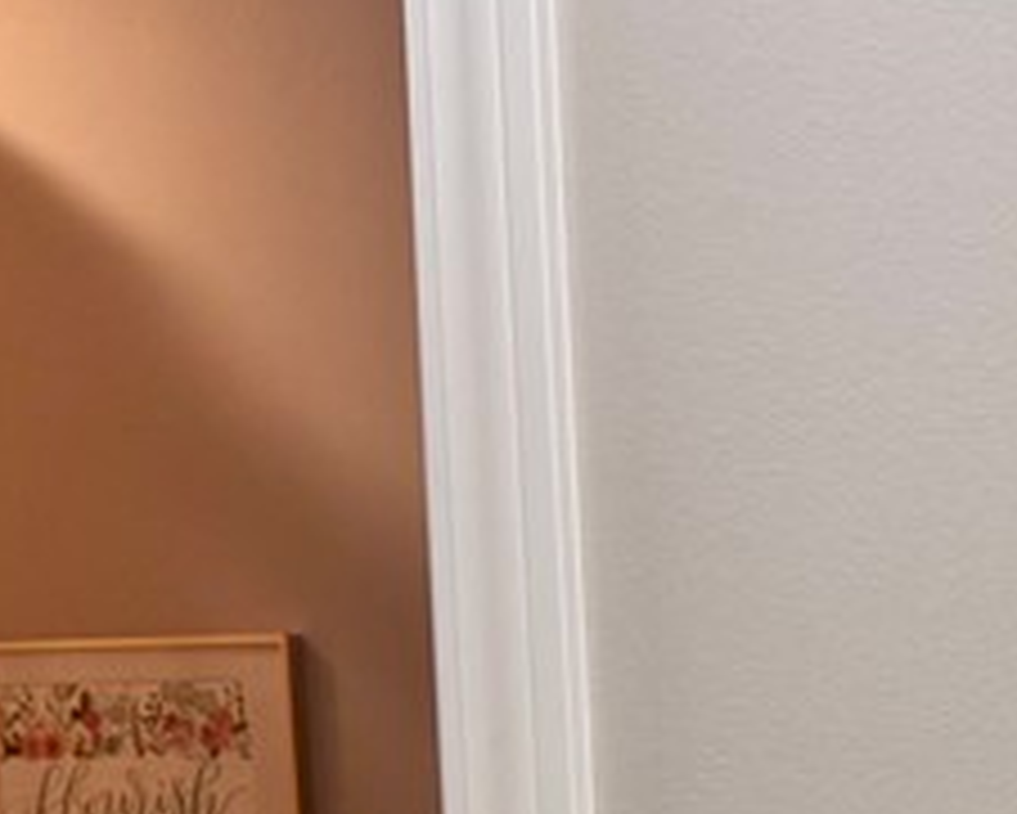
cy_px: 1133
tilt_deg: -8.8
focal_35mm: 106
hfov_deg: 16.5
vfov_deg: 13.8
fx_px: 3192
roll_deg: +0.3
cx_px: 1526
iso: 125
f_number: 1.78
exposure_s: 1/60
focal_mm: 6.76
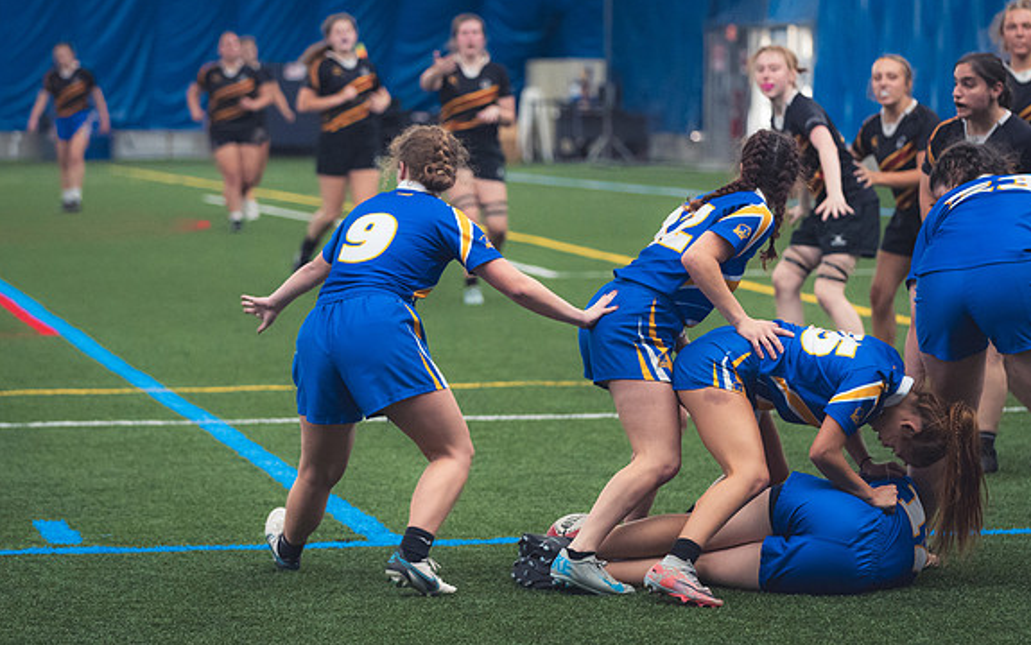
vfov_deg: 8.5
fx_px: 4329
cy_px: 308
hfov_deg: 13.6
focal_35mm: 154
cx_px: 516
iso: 3200
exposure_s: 1/320
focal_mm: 100
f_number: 2.8
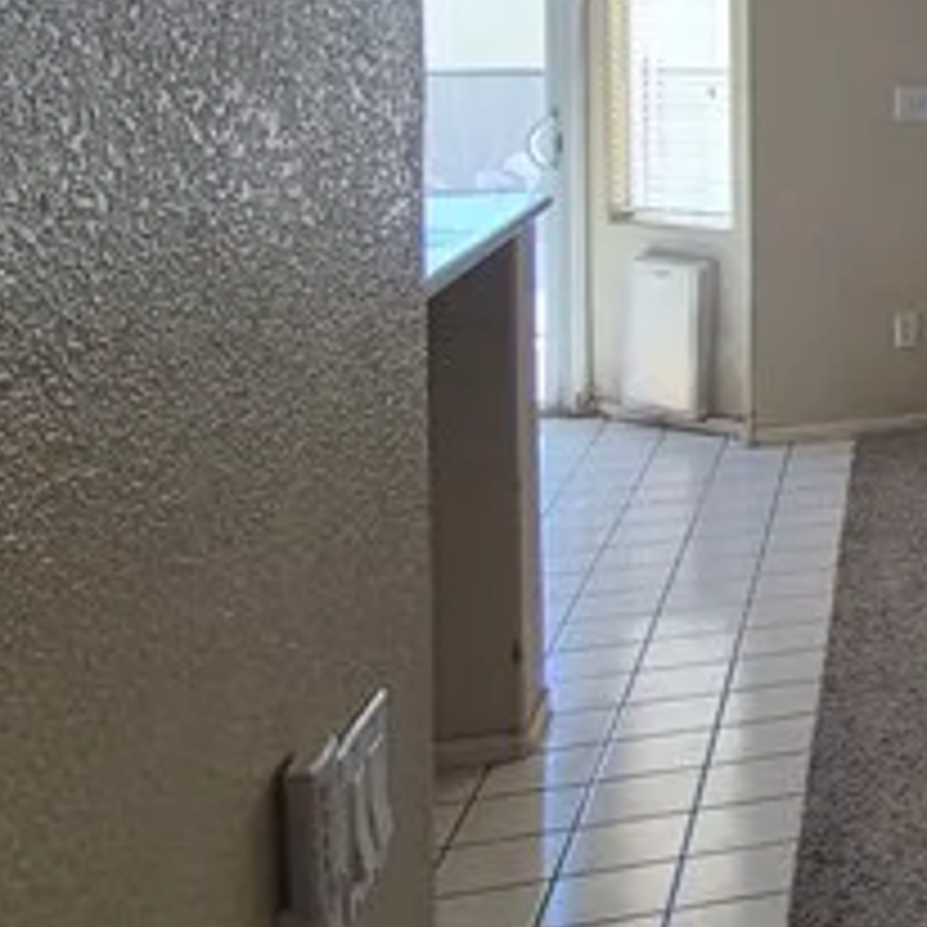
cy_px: -27
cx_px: 1714
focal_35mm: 57
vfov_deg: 28.0
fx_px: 1727
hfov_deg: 20.3
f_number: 2.2
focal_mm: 1.74
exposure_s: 1/174
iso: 50
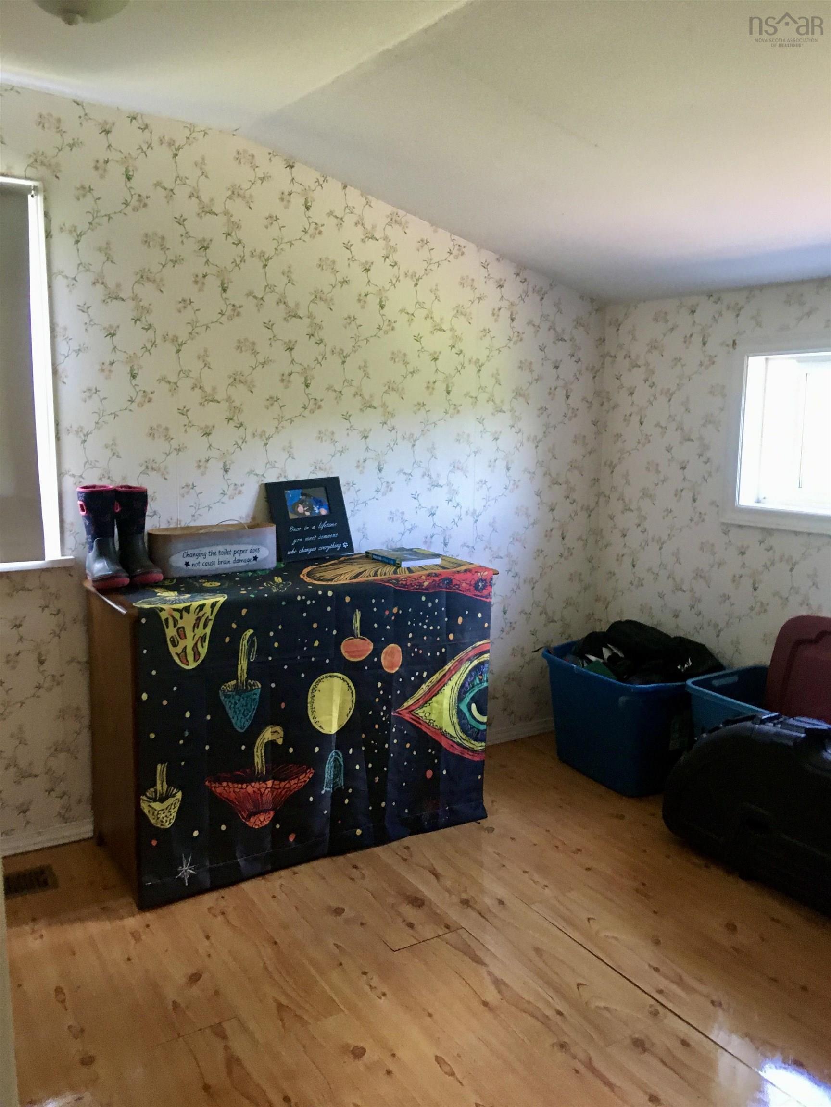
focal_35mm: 29
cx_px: 416
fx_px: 928
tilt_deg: -5.0
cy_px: 554
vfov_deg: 61.7
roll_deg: +0.5
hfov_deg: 48.2
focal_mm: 4.15
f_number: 2.2
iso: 160
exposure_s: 1/30
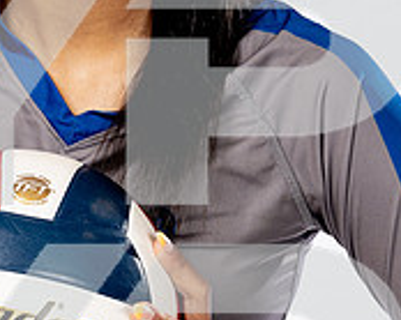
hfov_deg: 11.0
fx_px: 2076
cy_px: 74
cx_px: 77
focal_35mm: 175
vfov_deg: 8.8
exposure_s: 1/250
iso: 160
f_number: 5.6
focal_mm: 48
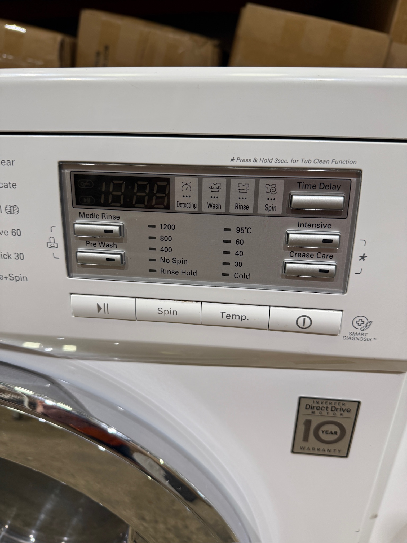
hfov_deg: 56.8
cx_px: 204
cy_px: 272
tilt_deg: -27.1
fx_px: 376
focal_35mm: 24
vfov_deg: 71.6
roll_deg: -0.7
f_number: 1.78
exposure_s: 1/100
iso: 125
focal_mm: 6.76
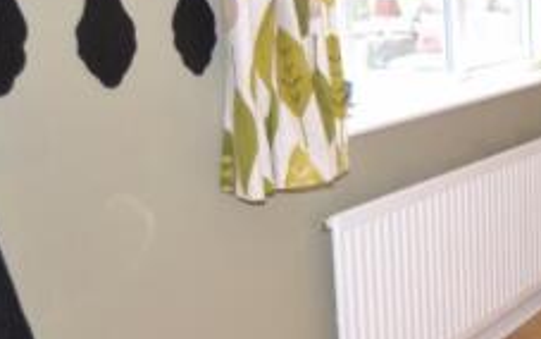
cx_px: 690
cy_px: 104
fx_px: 848
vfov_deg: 22.5
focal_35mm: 57
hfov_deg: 29.2
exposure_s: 1/60
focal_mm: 13
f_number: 3.8
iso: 640
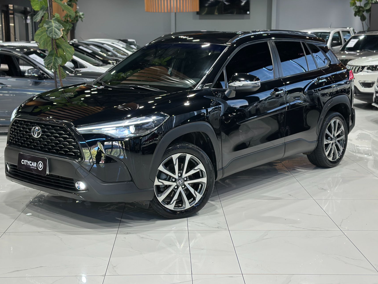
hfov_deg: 35.5
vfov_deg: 27.0
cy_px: 129
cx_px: 179
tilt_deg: -9.3
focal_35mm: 54
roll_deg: +0.2
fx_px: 590
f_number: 1.78
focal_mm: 6.86
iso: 125
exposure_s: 1/65
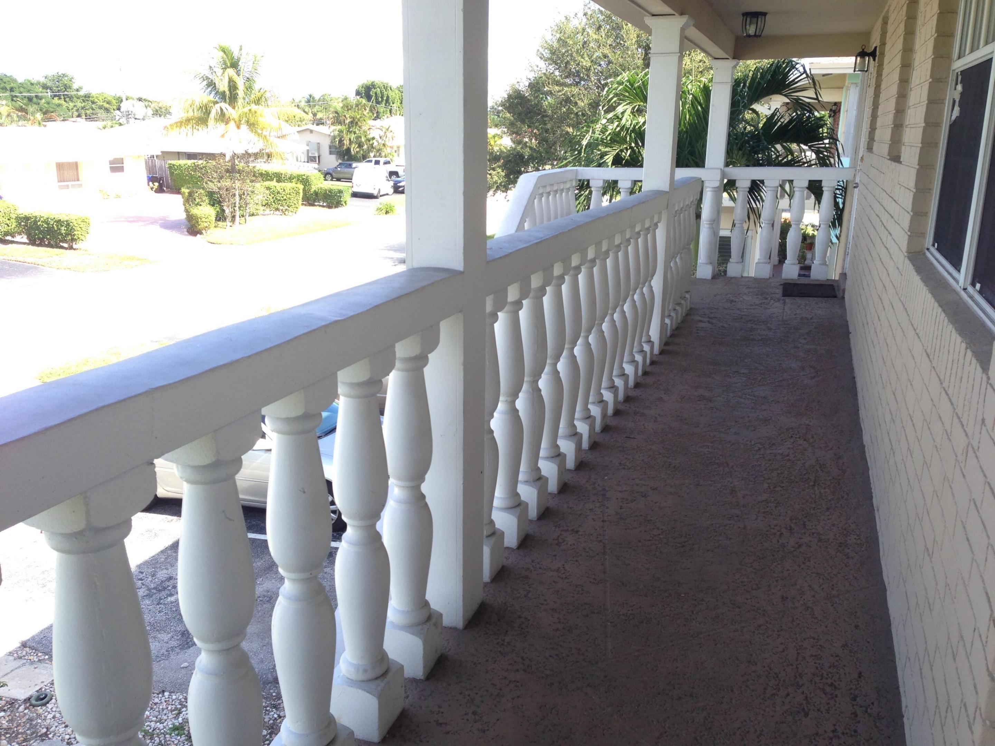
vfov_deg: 42.9
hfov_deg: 55.4
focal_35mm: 33
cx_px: 498
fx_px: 949
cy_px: 373
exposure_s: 1/266
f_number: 2.4
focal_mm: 4.12
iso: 50
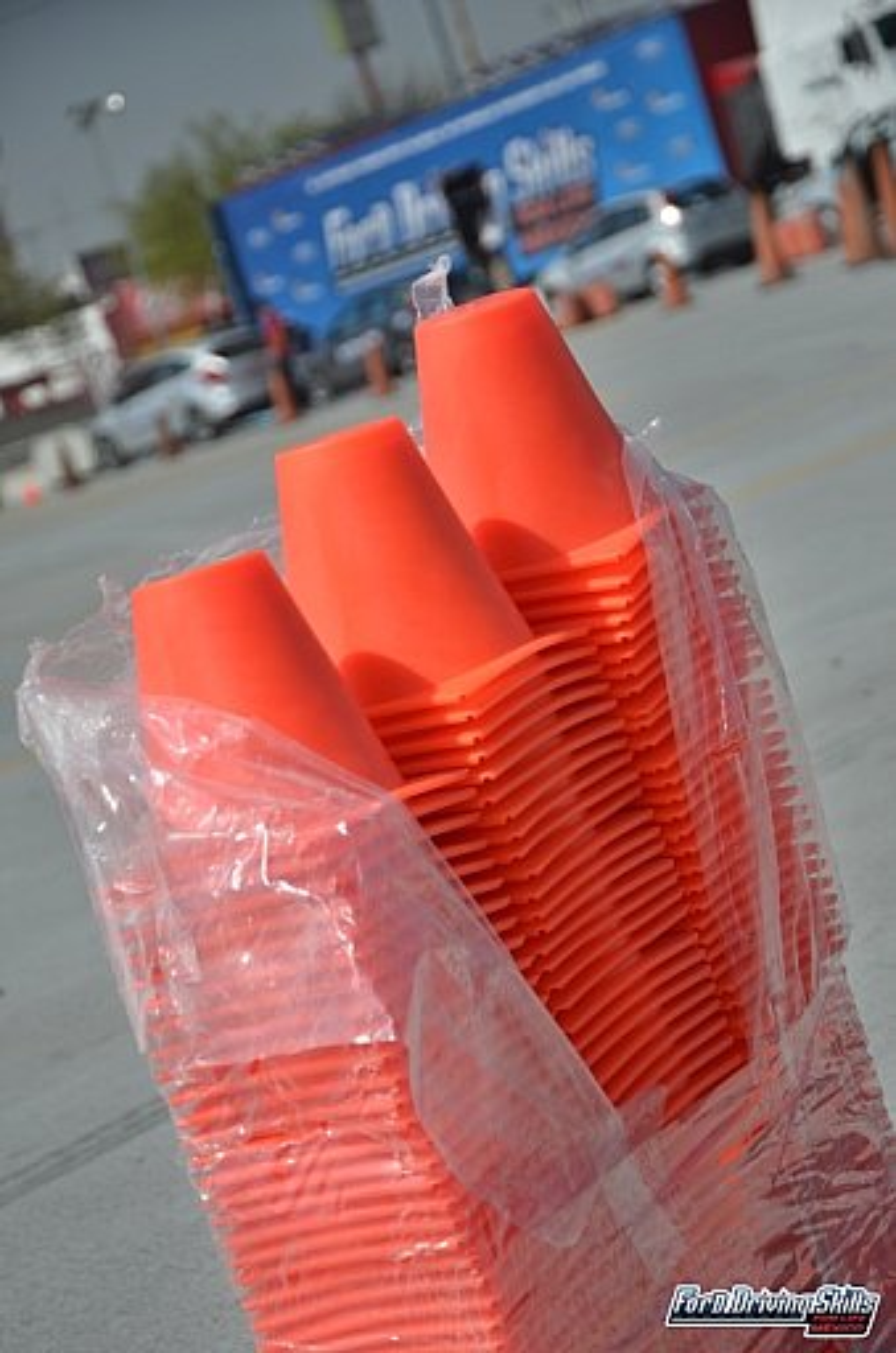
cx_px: 448
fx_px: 3713
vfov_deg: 20.7
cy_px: 676
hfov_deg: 13.8
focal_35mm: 99
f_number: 5.6
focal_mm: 66
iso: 160
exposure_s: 1/640
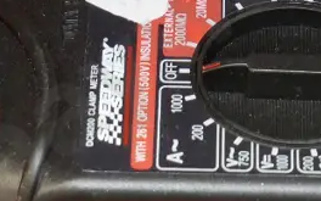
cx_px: 212
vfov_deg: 4.8
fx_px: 2380
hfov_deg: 7.7
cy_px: 8
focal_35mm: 272
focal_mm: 33
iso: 1600
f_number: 5.1
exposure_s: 1/40
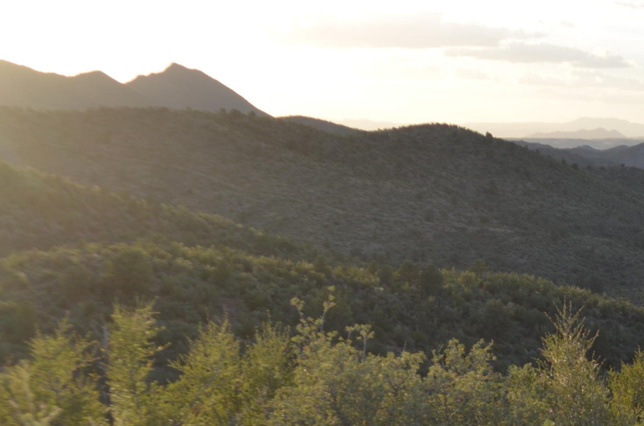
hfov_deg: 25.2
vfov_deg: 17.2
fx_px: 1410
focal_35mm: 79
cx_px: 535
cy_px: 238
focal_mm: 24
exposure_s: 1/200
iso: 100
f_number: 5.6
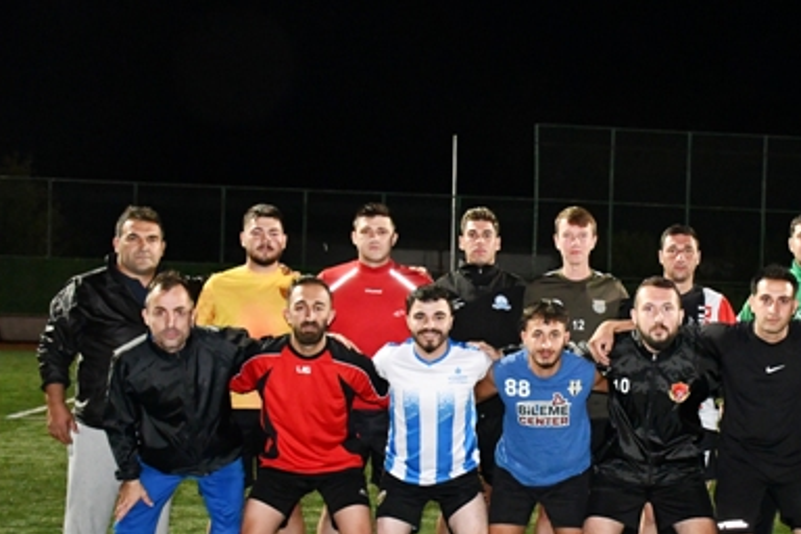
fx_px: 1446
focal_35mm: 65
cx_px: 603
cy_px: 374
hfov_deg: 30.4
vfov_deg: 20.8
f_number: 3.8
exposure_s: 1/60
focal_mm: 26
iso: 6400
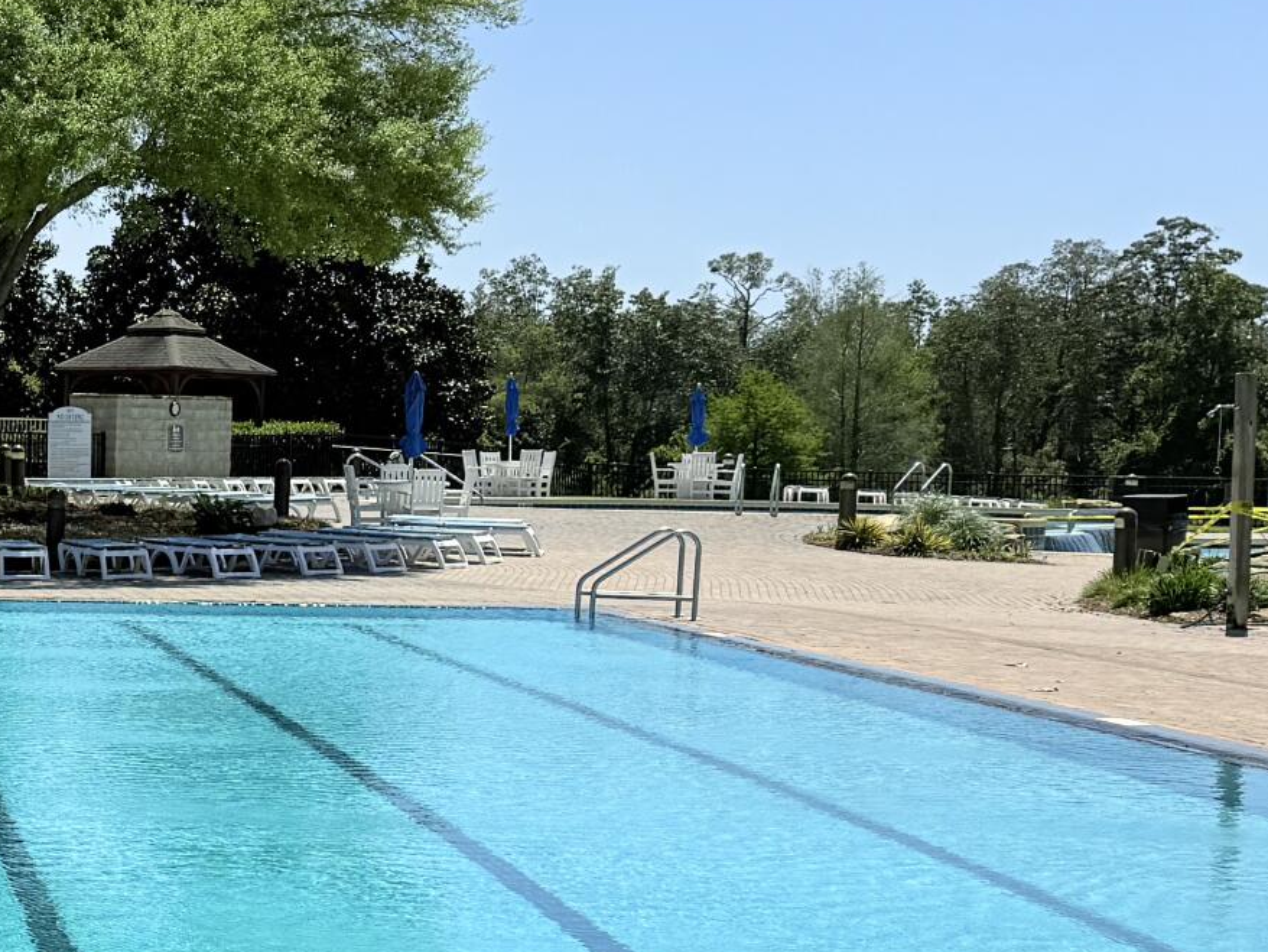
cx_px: -299
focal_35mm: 82
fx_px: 3005
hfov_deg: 21.9
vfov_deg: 18.0
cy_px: 587
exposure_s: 1/9091
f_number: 1.78
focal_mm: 6.76
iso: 80
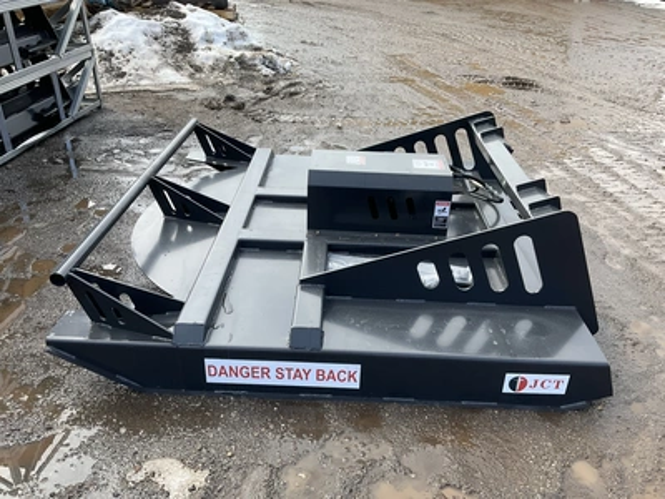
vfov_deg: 48.2
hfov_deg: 61.7
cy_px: 250
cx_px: 332
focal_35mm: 29
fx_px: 557
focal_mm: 3
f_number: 1.8
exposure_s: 1/500
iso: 25
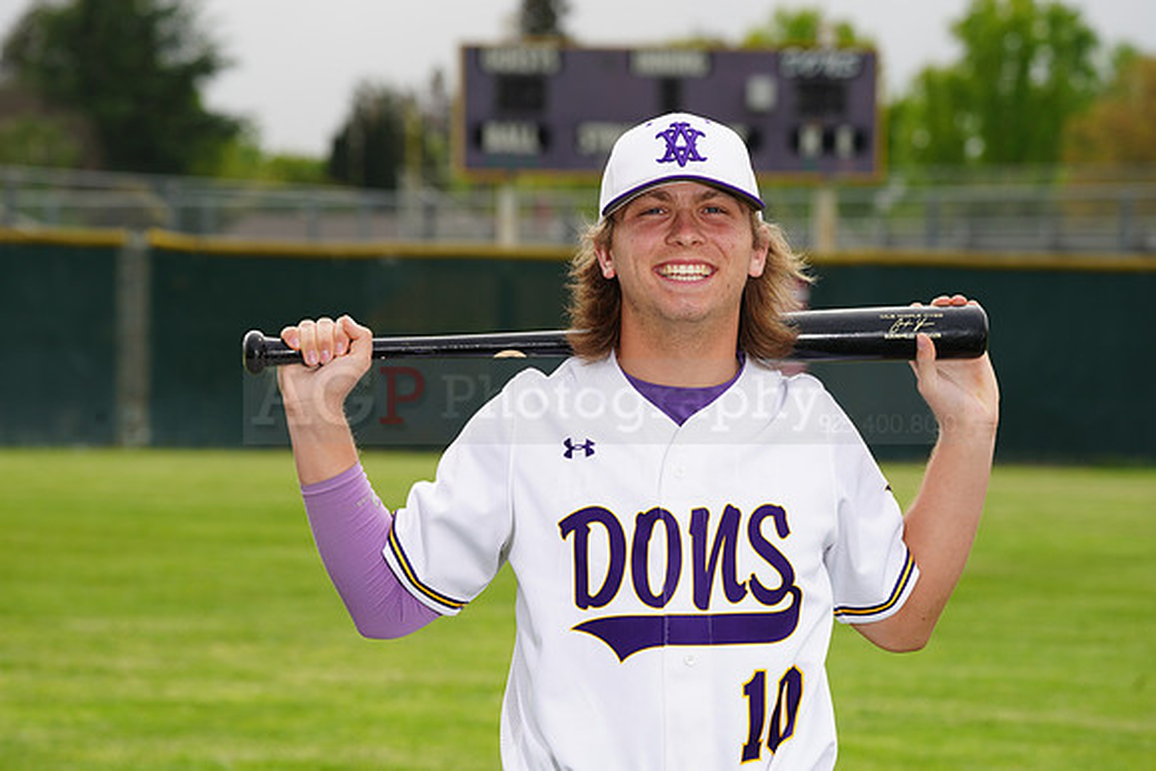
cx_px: 578
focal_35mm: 185
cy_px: 386
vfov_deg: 7.4
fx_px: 5942
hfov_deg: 11.1
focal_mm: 185
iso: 200
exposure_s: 1/250
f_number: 9
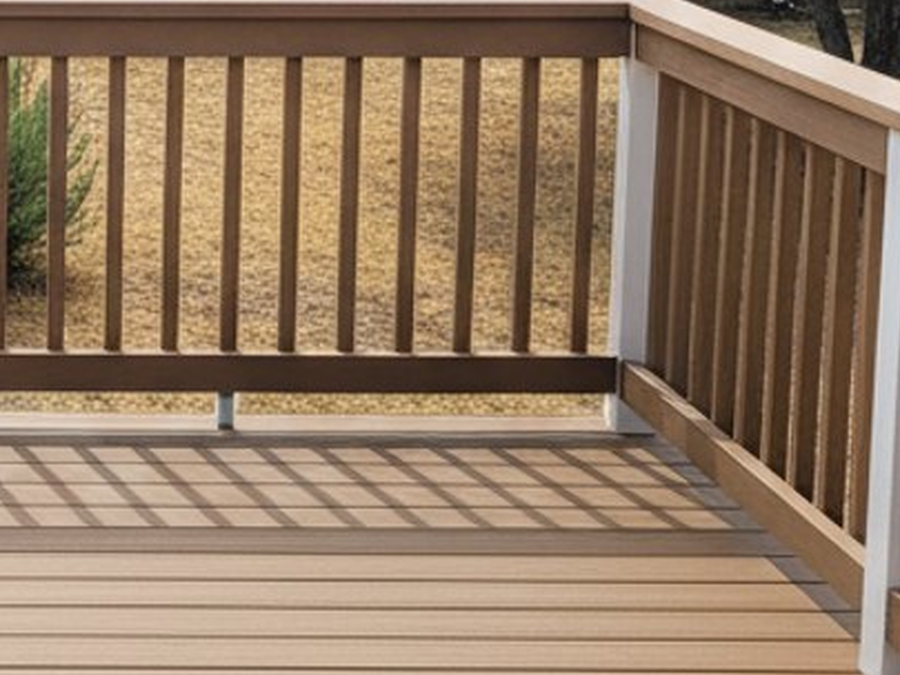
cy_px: 31
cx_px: -202
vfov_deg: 18.7
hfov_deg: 23.1
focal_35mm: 77
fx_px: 2003
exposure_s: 1/128
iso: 121
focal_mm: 5.7
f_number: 1.5
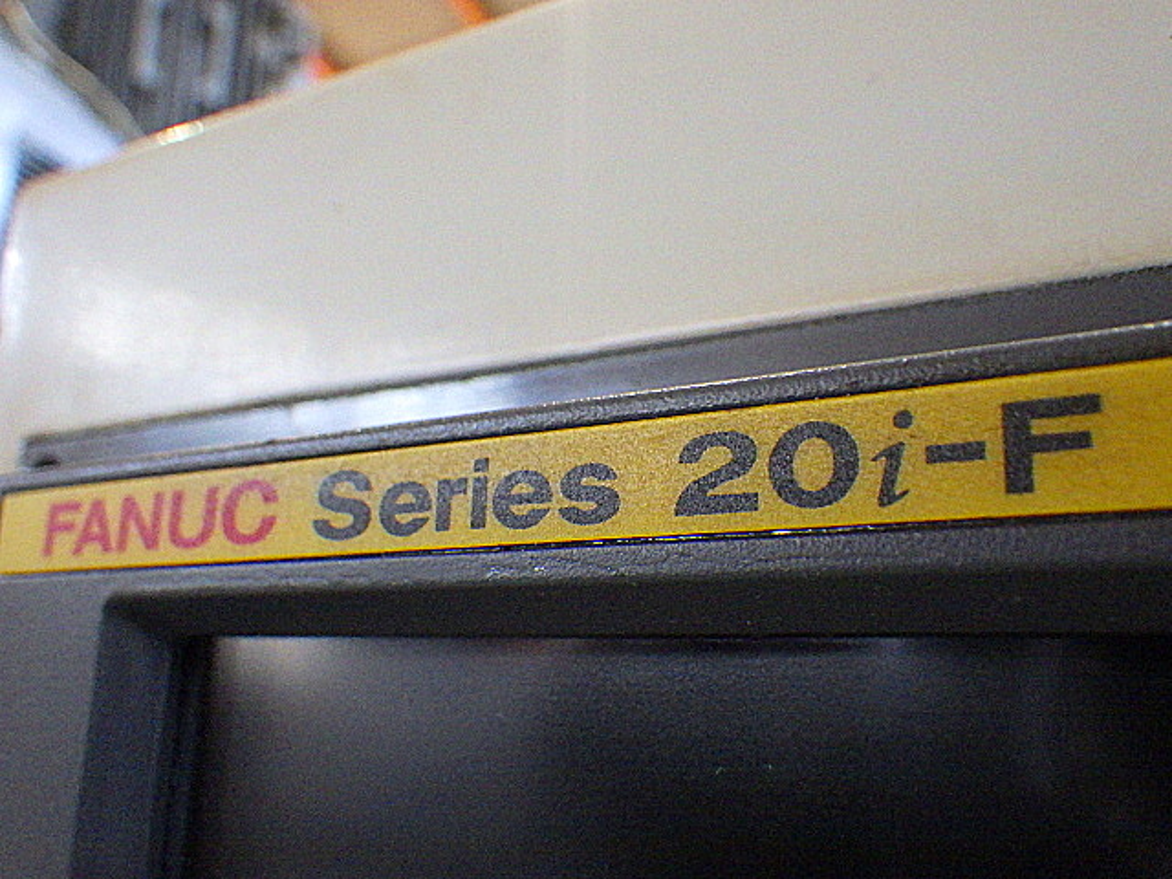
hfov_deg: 54.0
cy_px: 440
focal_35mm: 34
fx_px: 1151
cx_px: 586
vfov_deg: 41.8
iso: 800
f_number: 3.8
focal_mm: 6.1
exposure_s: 1/50
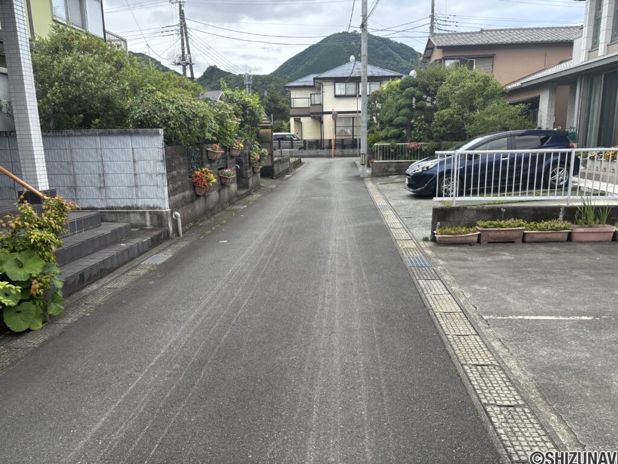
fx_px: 464
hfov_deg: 67.3
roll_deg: +1.1
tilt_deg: -11.7
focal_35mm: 26
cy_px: 232
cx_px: 309
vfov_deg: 53.1
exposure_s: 1/1328
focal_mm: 5.96
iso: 50
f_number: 1.6
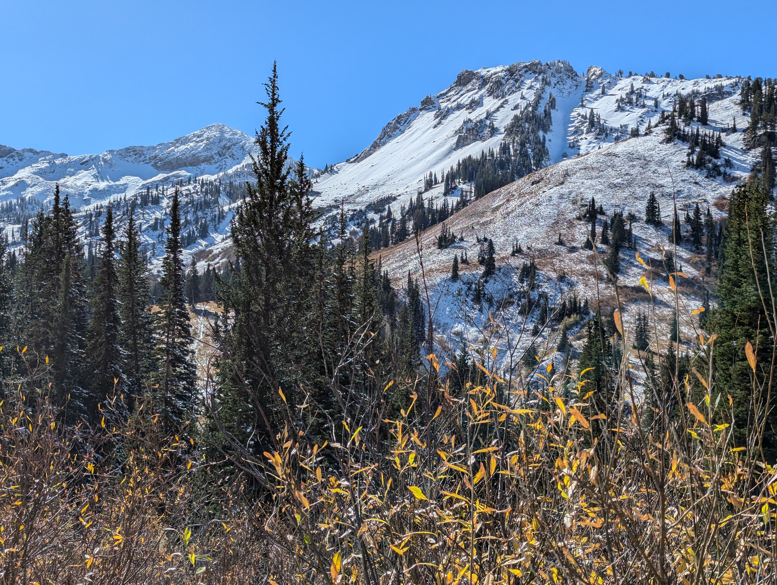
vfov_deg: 30.3
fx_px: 1079
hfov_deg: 39.6
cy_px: 292
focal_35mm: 48
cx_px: 388
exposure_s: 1/4739
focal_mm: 6.81
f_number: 1.85
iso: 47
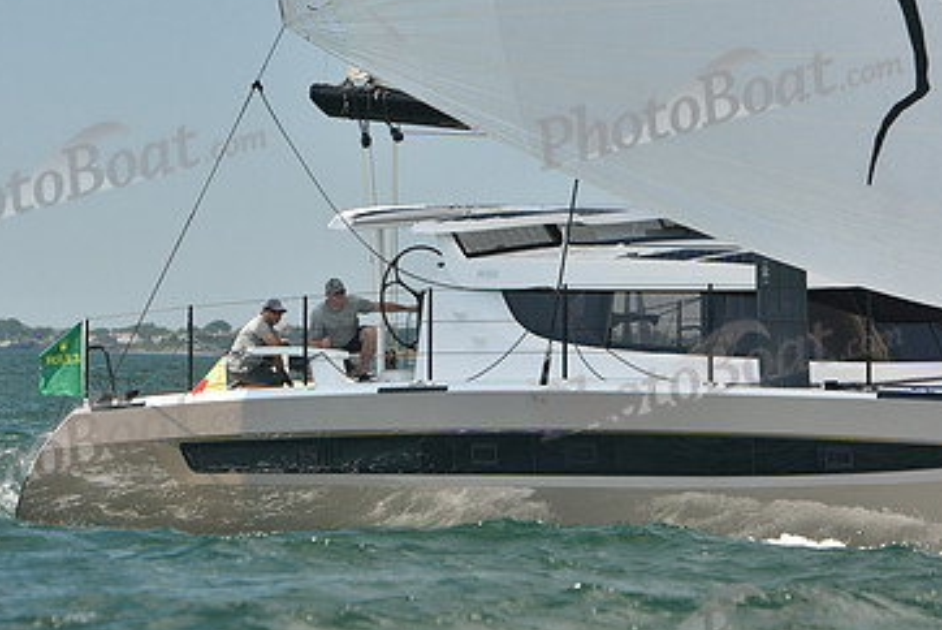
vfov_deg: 6.4
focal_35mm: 216
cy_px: 275
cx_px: 403
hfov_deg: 9.5
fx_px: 5656
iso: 320
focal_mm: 135
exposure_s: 1/1250
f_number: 4.5
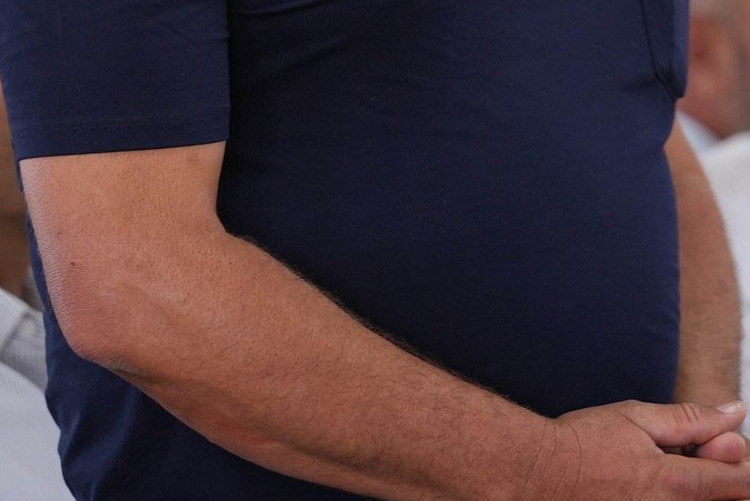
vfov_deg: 2.2
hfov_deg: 3.3
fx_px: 13005
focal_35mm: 624
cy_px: -230
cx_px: 722
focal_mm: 200
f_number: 2.8
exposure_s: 1/125
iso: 320
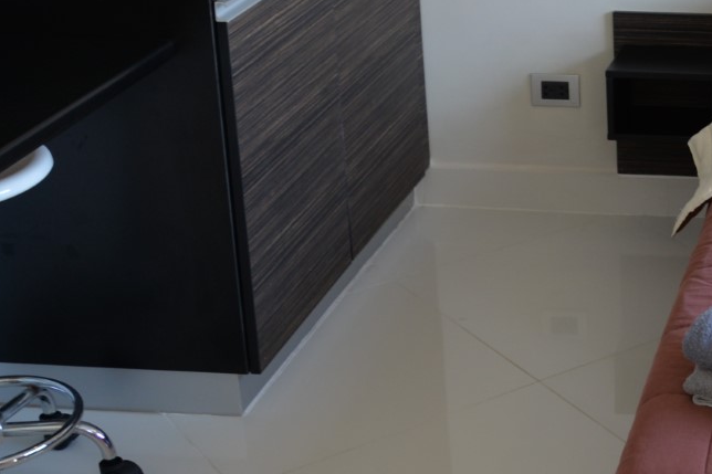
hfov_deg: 21.8
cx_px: 867
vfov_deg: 15.6
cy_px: -2
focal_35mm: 86
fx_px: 1700
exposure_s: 1/80
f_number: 4.5
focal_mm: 24
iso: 400
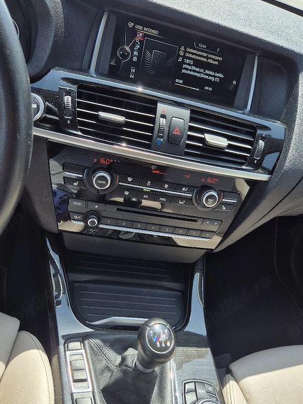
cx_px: 157
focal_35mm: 29
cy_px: 223
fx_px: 338
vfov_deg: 61.5
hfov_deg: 48.2
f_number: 1.8
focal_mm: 5.4
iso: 25
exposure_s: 1/667
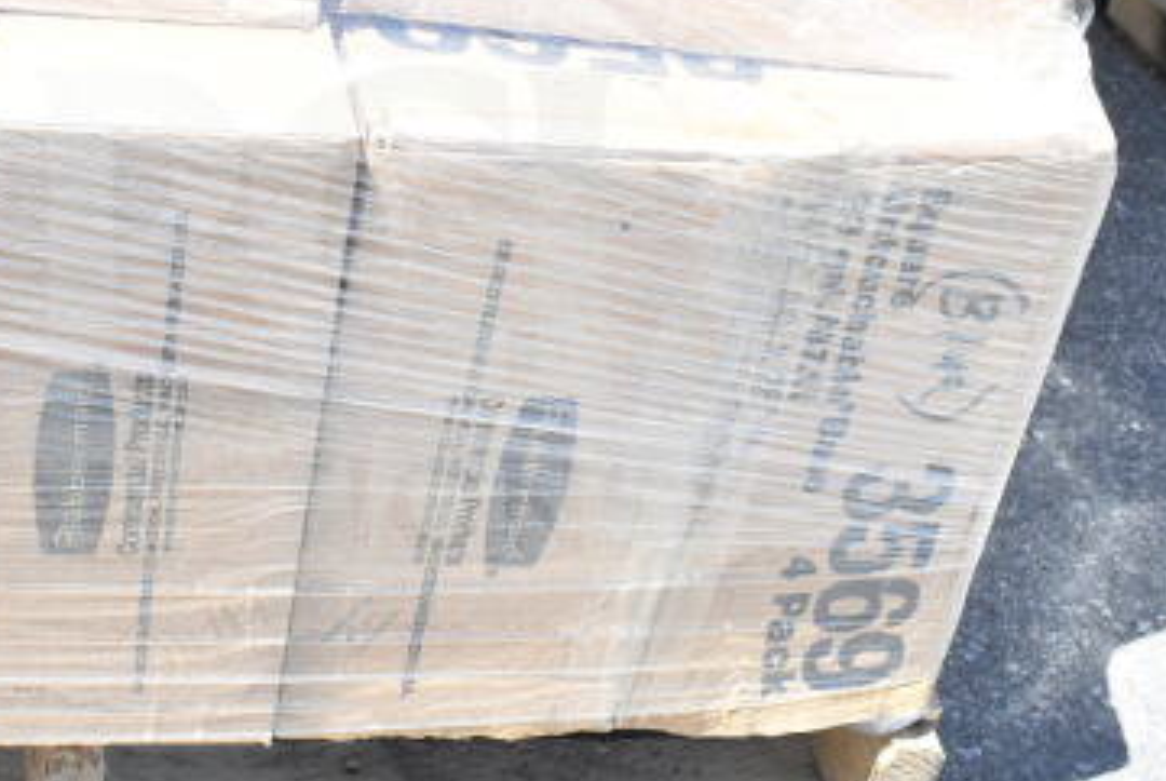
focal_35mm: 66
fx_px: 2140
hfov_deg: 30.1
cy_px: 326
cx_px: 324
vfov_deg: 20.7
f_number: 11
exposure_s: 1/500
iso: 1600
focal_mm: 26
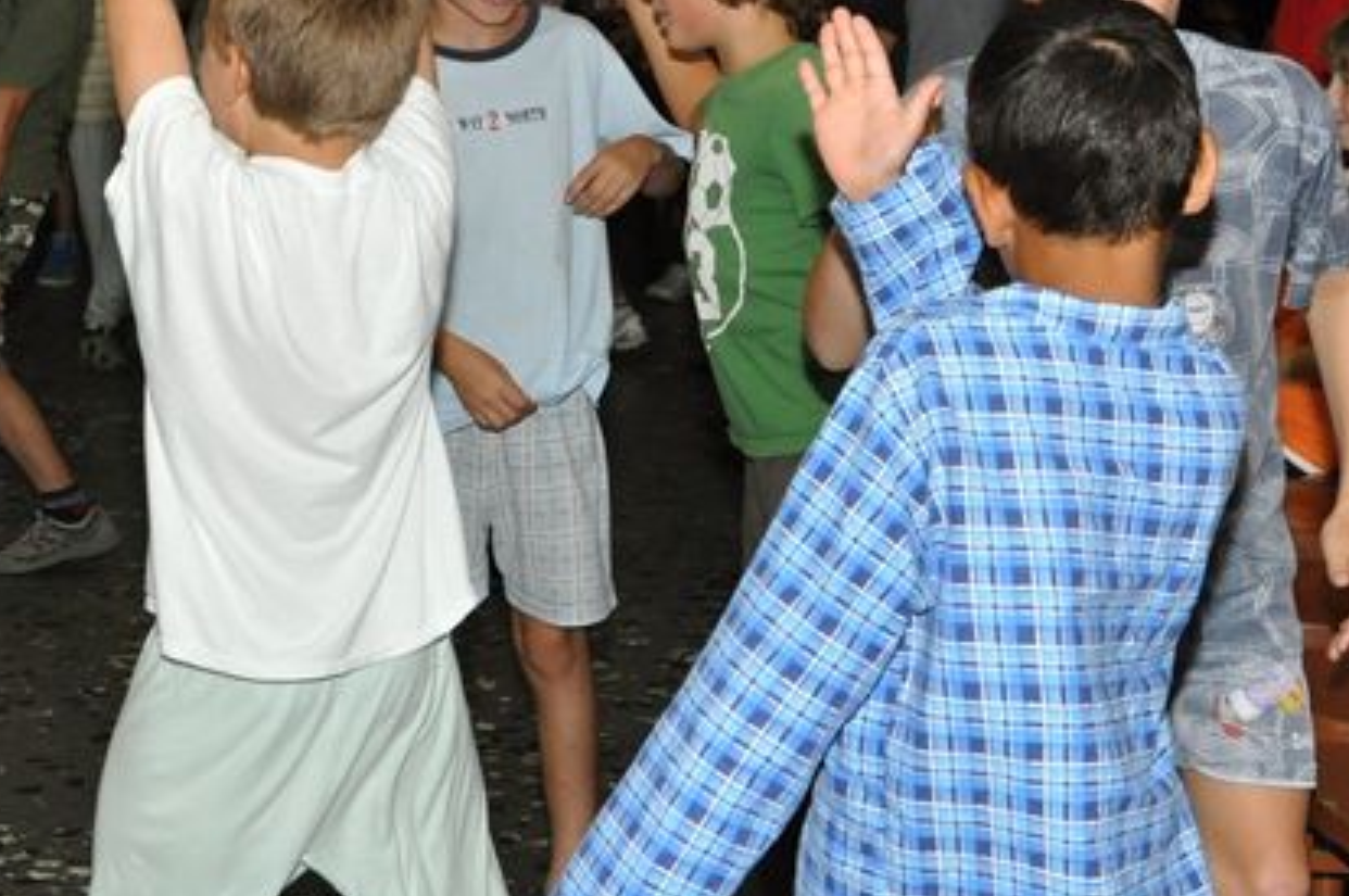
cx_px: 0
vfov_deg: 15.3
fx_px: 3331
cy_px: 371
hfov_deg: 22.0
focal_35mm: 89
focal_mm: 24
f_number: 6.3
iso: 1250
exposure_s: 1/60
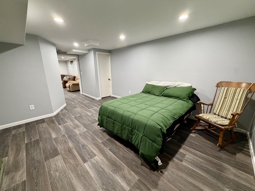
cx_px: 128
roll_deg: +1.0
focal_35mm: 14
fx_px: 103
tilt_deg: -14.5
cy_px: 96
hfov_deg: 102.1
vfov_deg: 85.7
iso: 320
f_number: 2.2
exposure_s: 1/60
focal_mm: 2.22
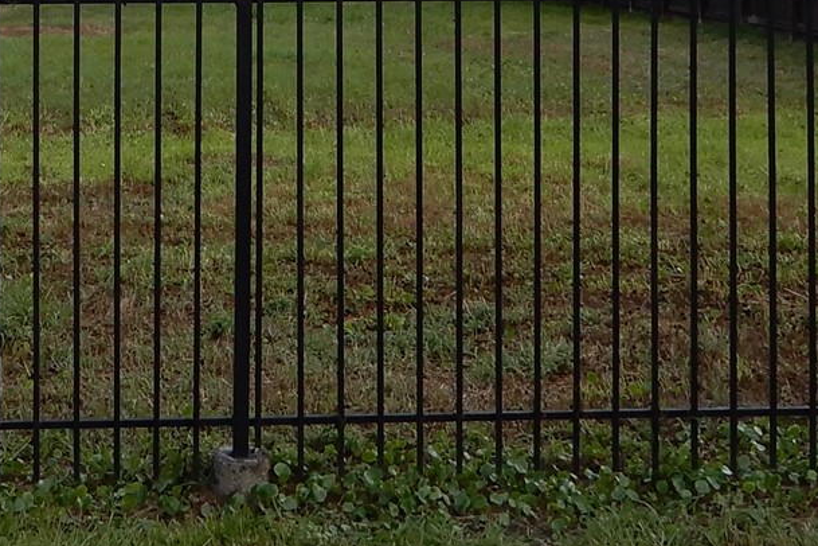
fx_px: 1909
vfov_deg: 15.5
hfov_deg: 24.0
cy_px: -171
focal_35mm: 84
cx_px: 244
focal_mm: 4.3
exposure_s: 1/400
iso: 80
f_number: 3.4
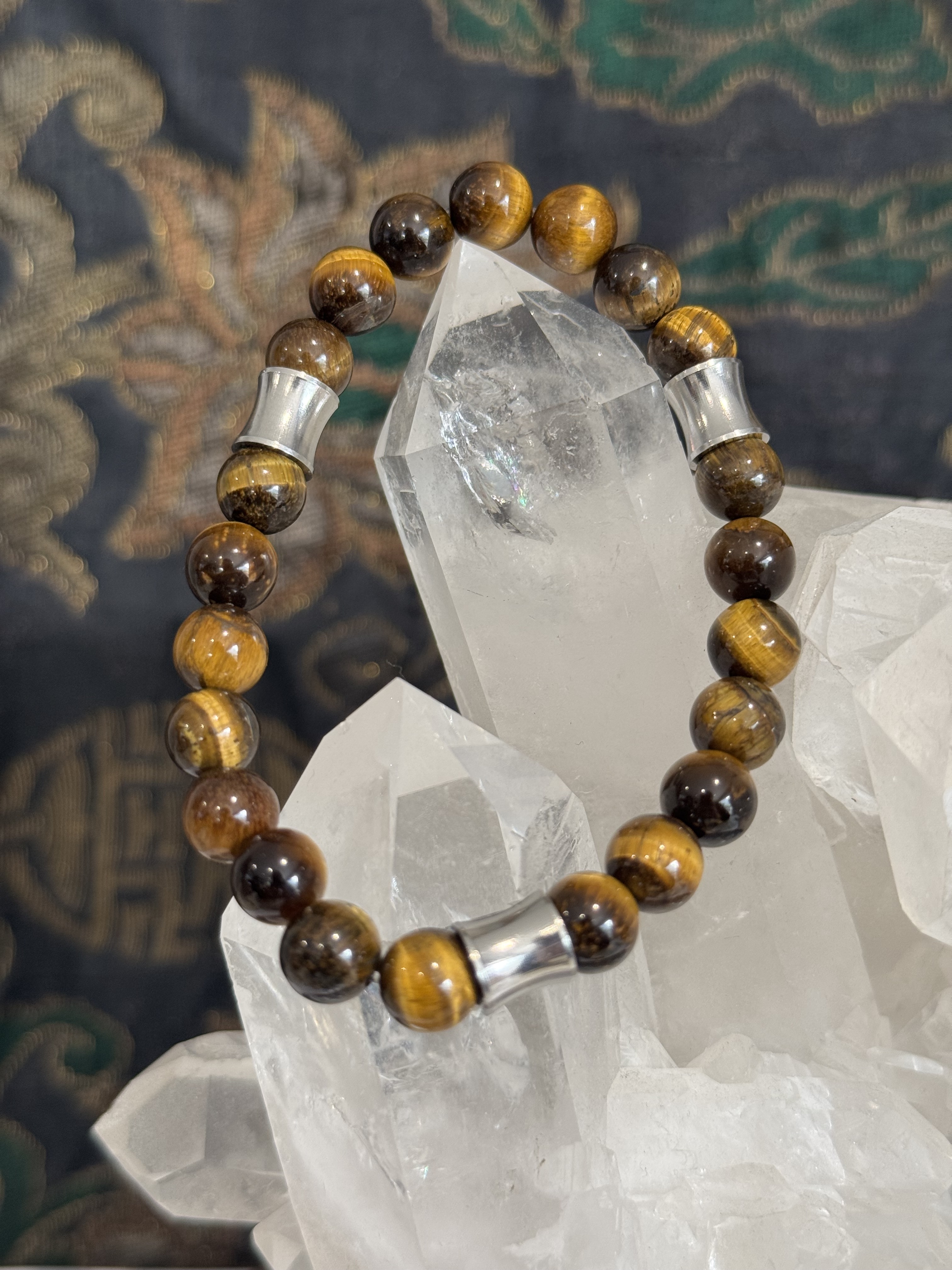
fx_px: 1760
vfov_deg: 39.7
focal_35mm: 48
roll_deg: -2.2
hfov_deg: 30.3
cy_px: 635
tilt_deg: -9.5
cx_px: 476
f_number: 1.78
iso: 160
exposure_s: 1/50
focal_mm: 6.76
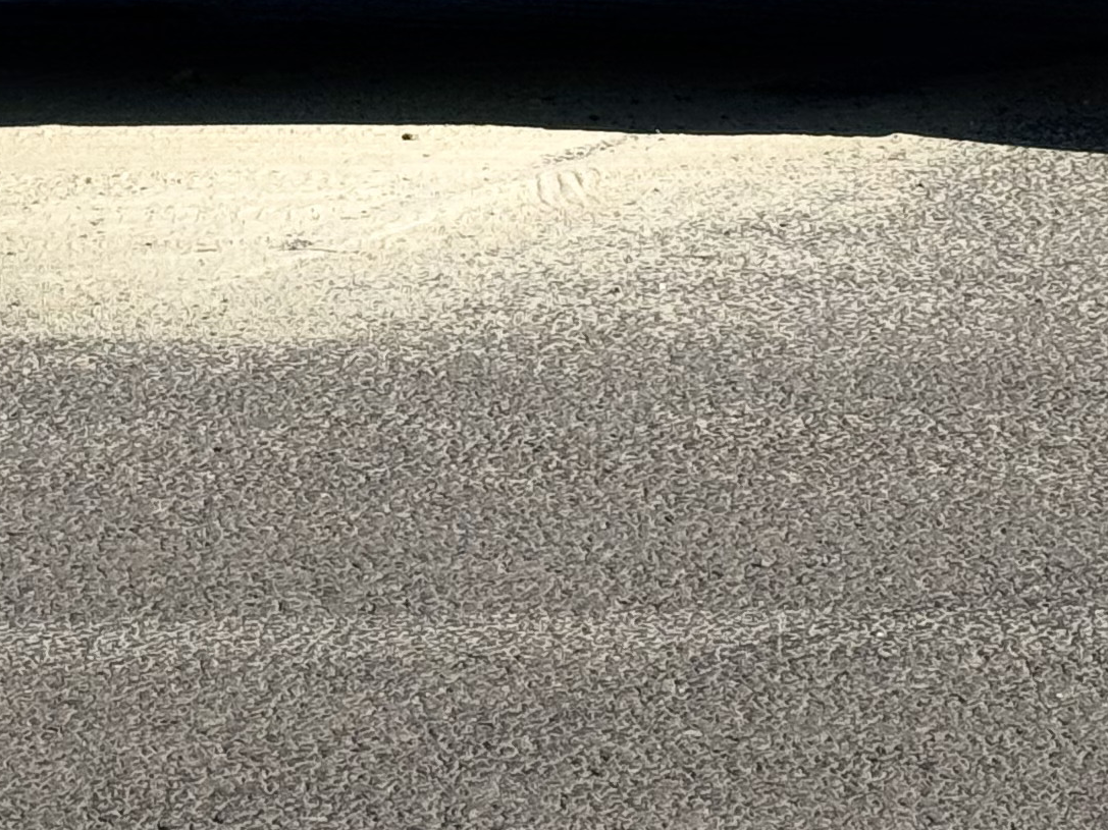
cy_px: -555
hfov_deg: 11.1
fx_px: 5697
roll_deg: -0.5
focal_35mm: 178
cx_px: 426
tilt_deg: -2.7
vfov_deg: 8.1
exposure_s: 1/5848
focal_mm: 6.76
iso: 64
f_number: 1.78
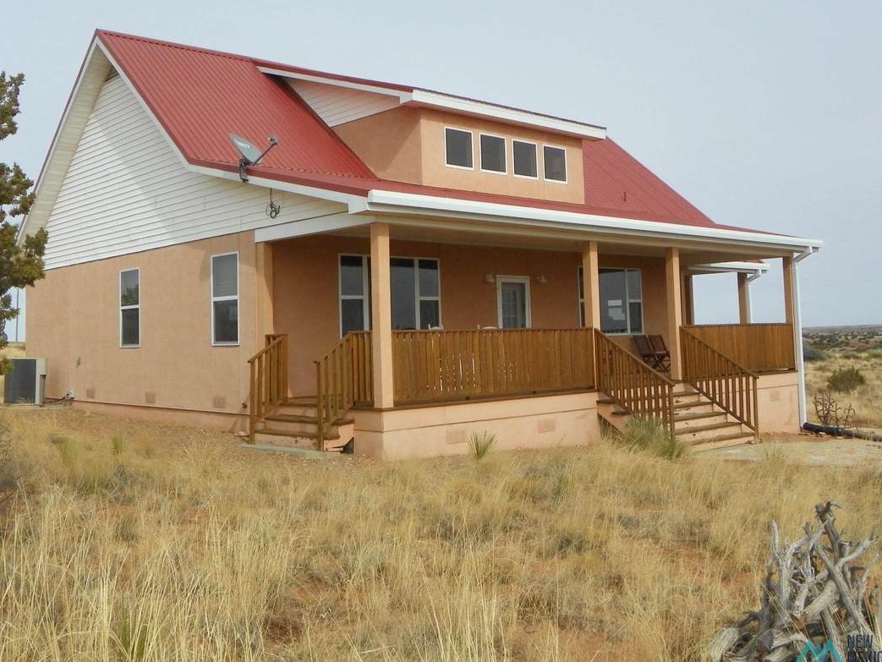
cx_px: 377
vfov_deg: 37.6
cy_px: 266
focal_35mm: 38
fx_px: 969
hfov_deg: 48.8
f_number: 5.6
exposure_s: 1/500
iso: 64
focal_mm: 5.5
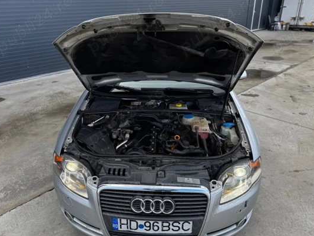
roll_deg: +2.0
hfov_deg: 65.3
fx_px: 245
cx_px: 150
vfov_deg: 51.4
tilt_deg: -25.4
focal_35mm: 27
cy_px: 119
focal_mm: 6.76
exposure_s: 1/544
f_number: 1.78
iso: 80
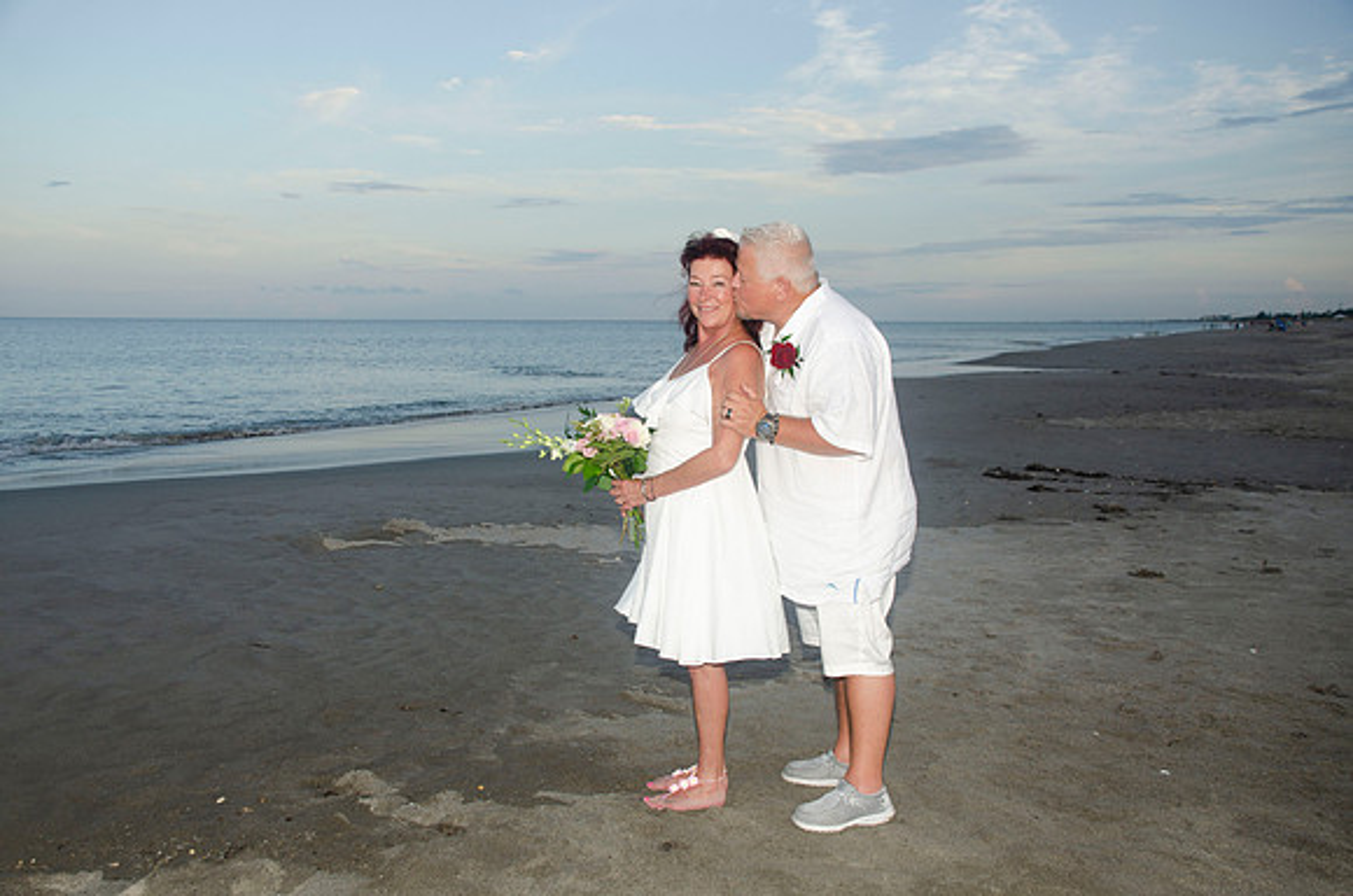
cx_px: 676
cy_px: 448
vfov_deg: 39.8
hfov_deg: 57.3
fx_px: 1238
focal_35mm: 33
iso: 200
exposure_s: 1/250
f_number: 5
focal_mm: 22
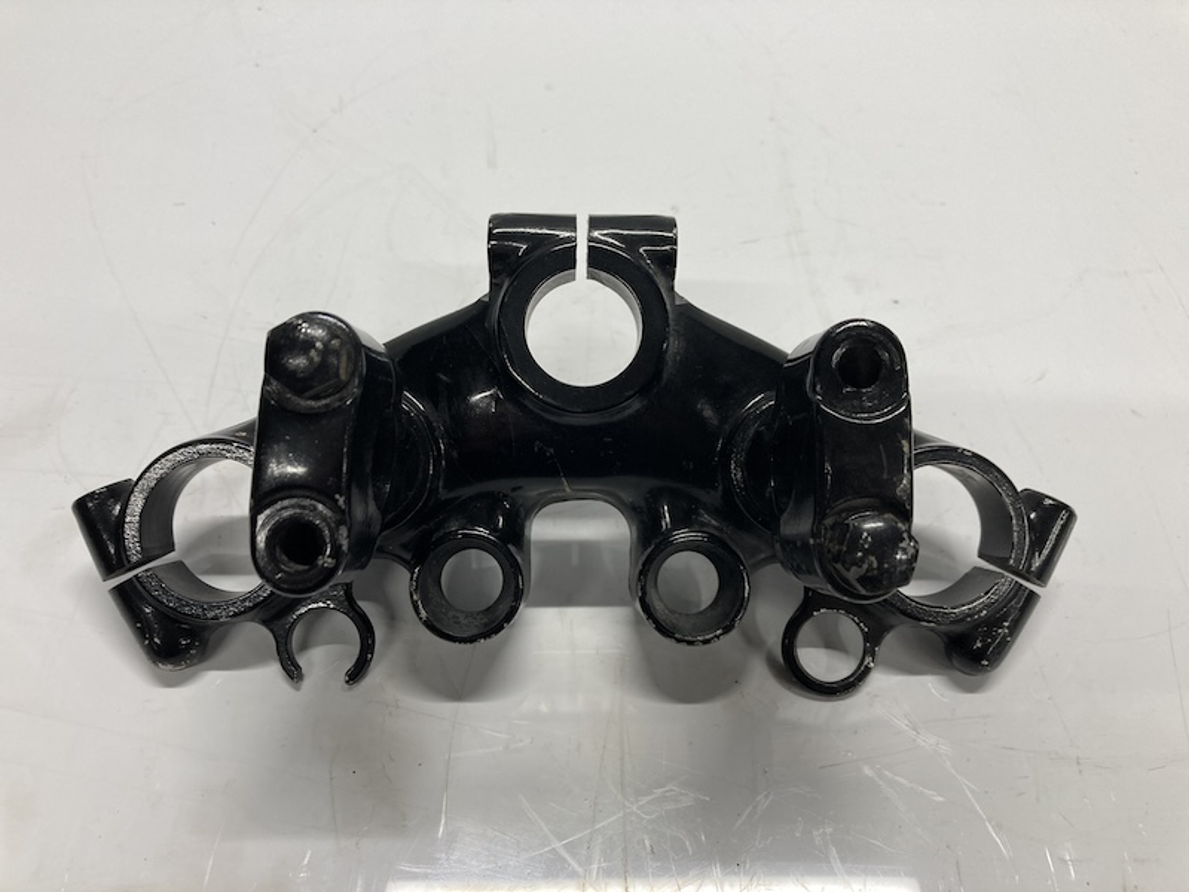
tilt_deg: -53.7
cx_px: 594
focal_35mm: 28
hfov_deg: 63.4
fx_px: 962
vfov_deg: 49.7
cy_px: 446
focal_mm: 3.99
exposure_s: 1/120
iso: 80
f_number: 1.8
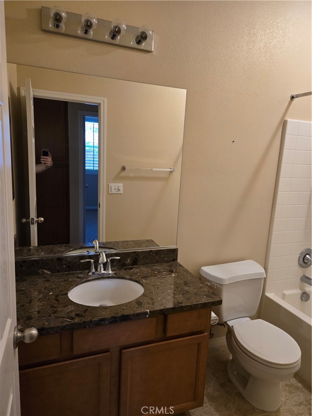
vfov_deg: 73.9
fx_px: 276
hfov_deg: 58.9
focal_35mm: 23
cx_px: 156
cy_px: 208
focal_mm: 5.4
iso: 500
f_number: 1.8
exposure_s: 1/120
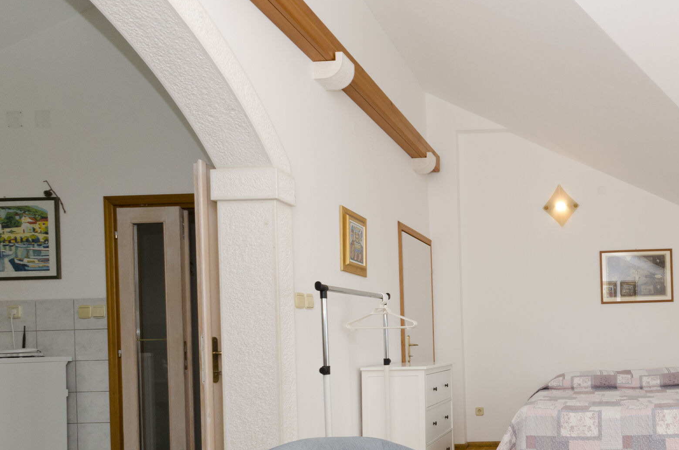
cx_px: 583
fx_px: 508
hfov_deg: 59.6
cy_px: 332
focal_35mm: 27
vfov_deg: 46.2
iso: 320
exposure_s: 1/200
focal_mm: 10
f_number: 8
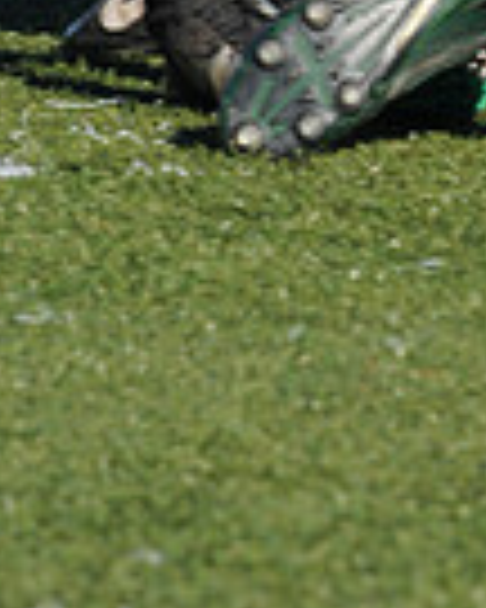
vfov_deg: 1.1
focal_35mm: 1809
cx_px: 578
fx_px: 32525
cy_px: -680
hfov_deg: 0.9
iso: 200
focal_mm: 300
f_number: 8
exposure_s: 1/500
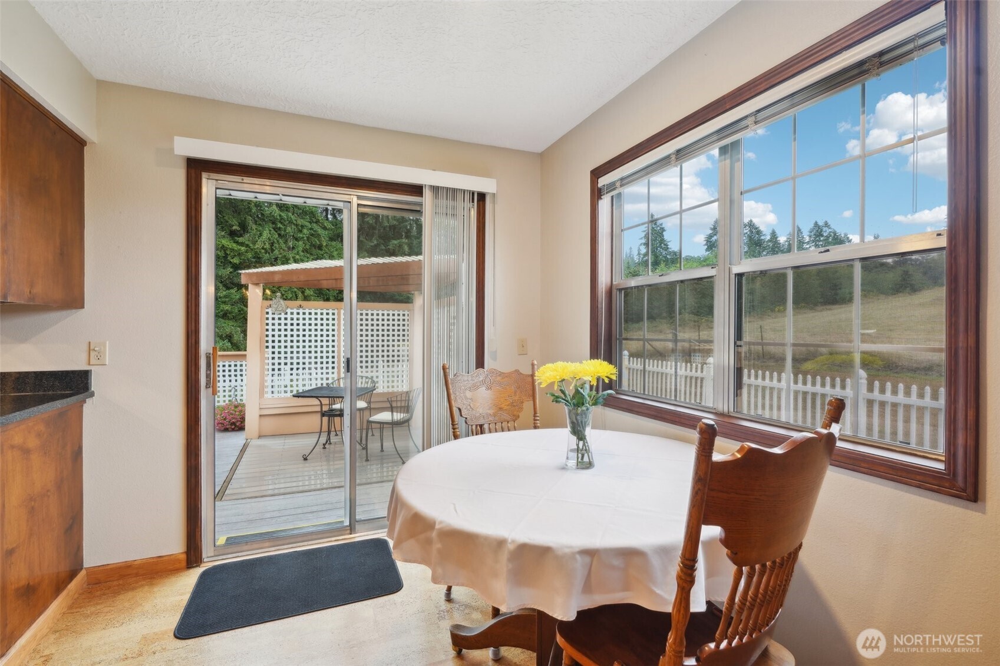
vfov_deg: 73.7
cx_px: 500
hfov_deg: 96.7
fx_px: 444
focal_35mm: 16
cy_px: 333
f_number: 8
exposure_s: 1/20
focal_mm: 16
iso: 400
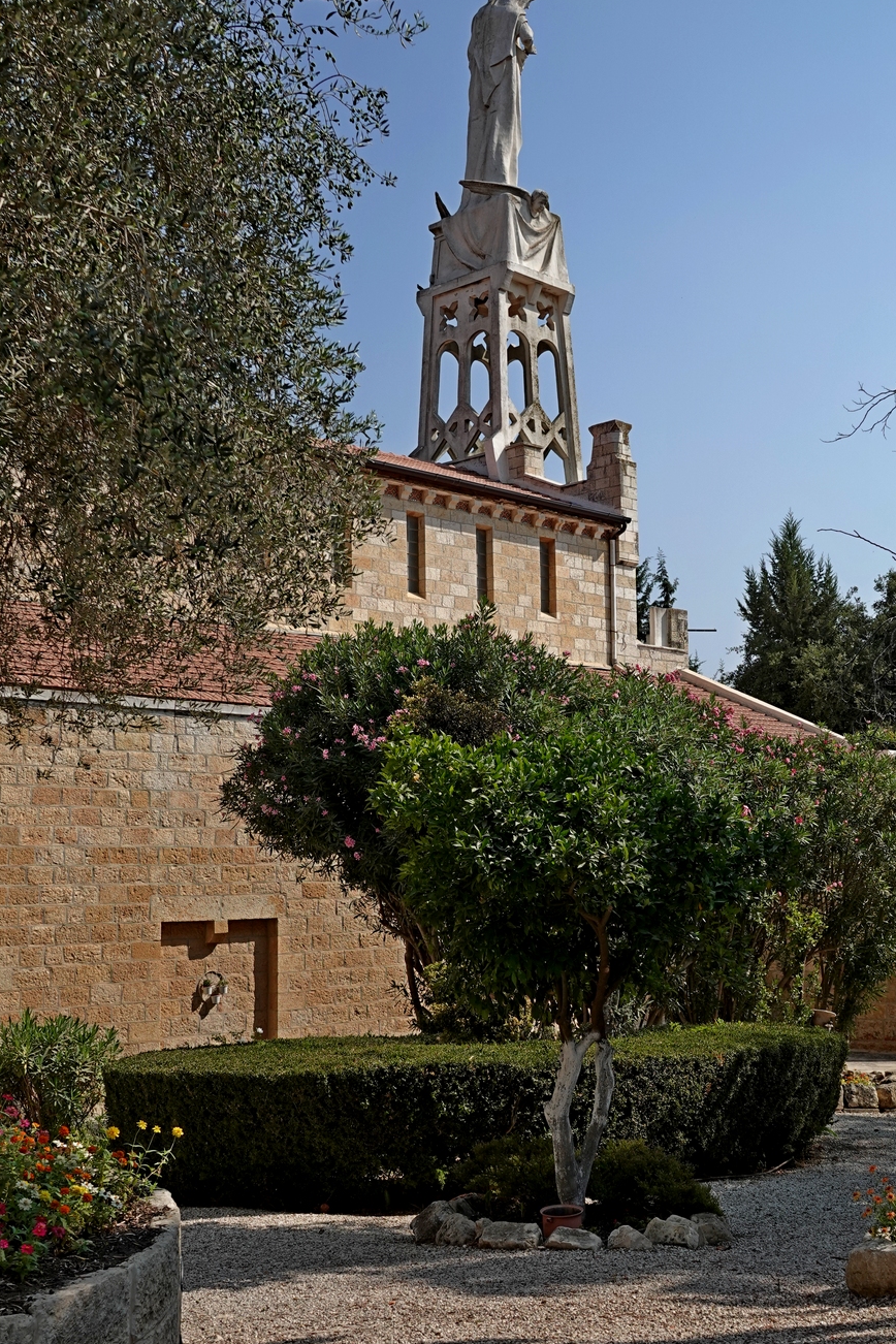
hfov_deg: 31.1
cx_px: 529
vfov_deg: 45.4
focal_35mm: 43
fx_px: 1605
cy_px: 732
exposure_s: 1/1600
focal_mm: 12.96
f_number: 3.2
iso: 80
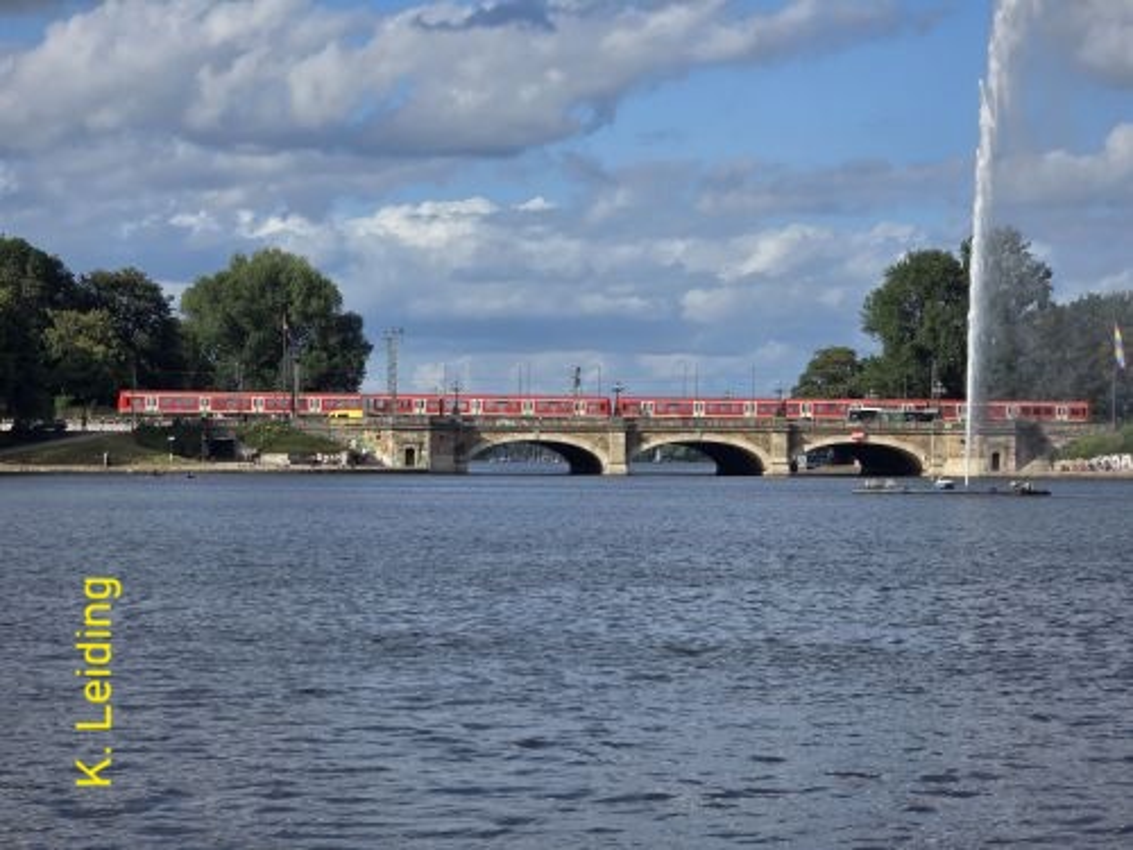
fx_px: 3764
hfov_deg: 17.1
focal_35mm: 115
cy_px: 425
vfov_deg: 12.9
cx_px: 566
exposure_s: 1/1628
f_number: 3.4
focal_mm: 18.6
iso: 64
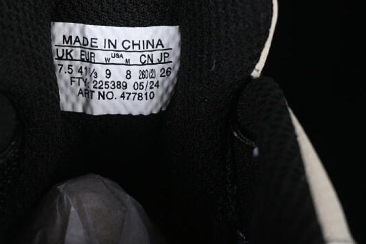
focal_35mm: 112
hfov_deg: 18.2
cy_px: 76
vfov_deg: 12.2
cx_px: 133
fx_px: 1139
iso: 160
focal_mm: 50
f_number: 8
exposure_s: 1/60
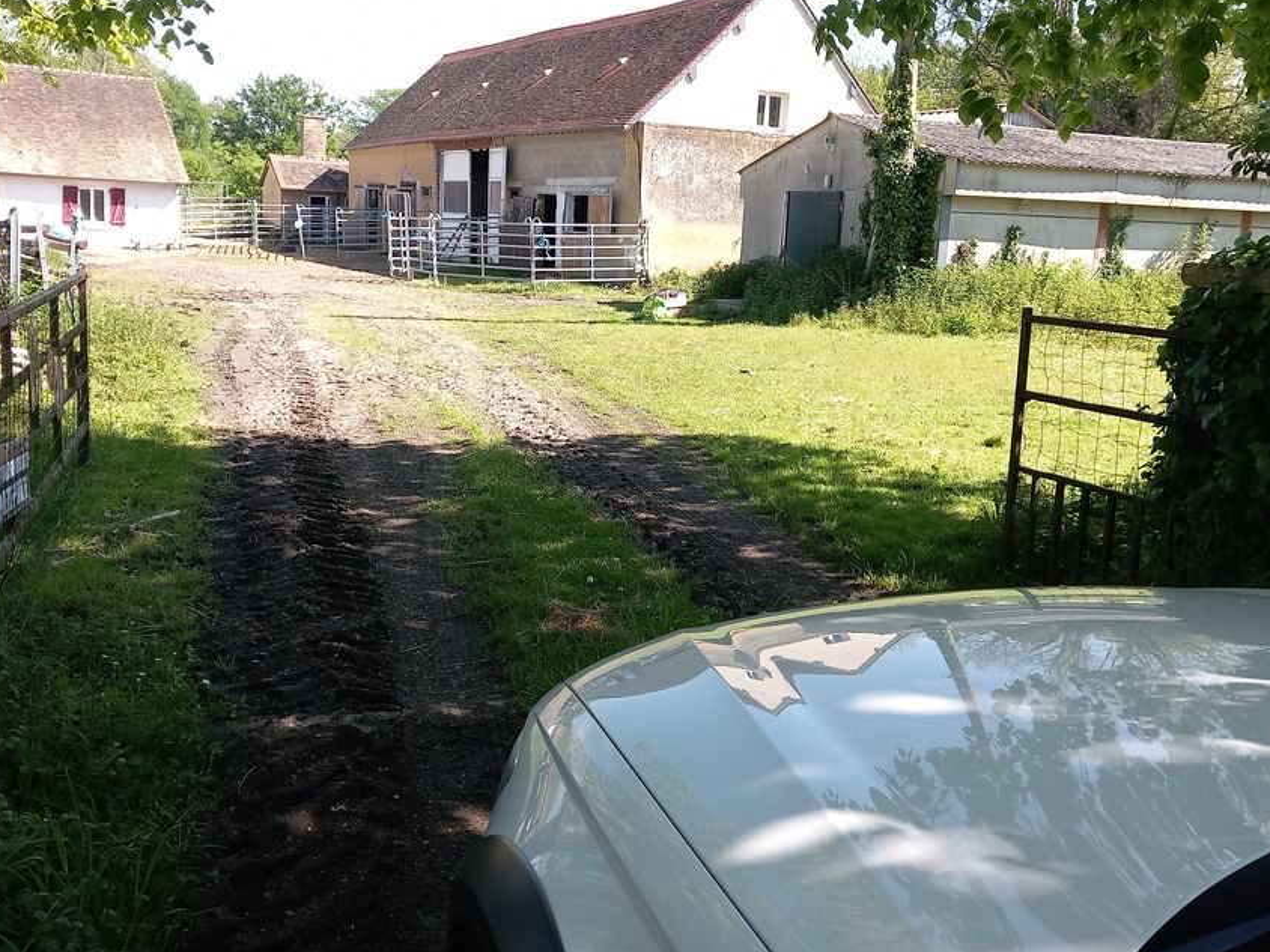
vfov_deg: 44.1
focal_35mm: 32
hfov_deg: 56.7
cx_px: 567
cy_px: 412
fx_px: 1174
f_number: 1.8
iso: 20
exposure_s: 1/139
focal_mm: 4
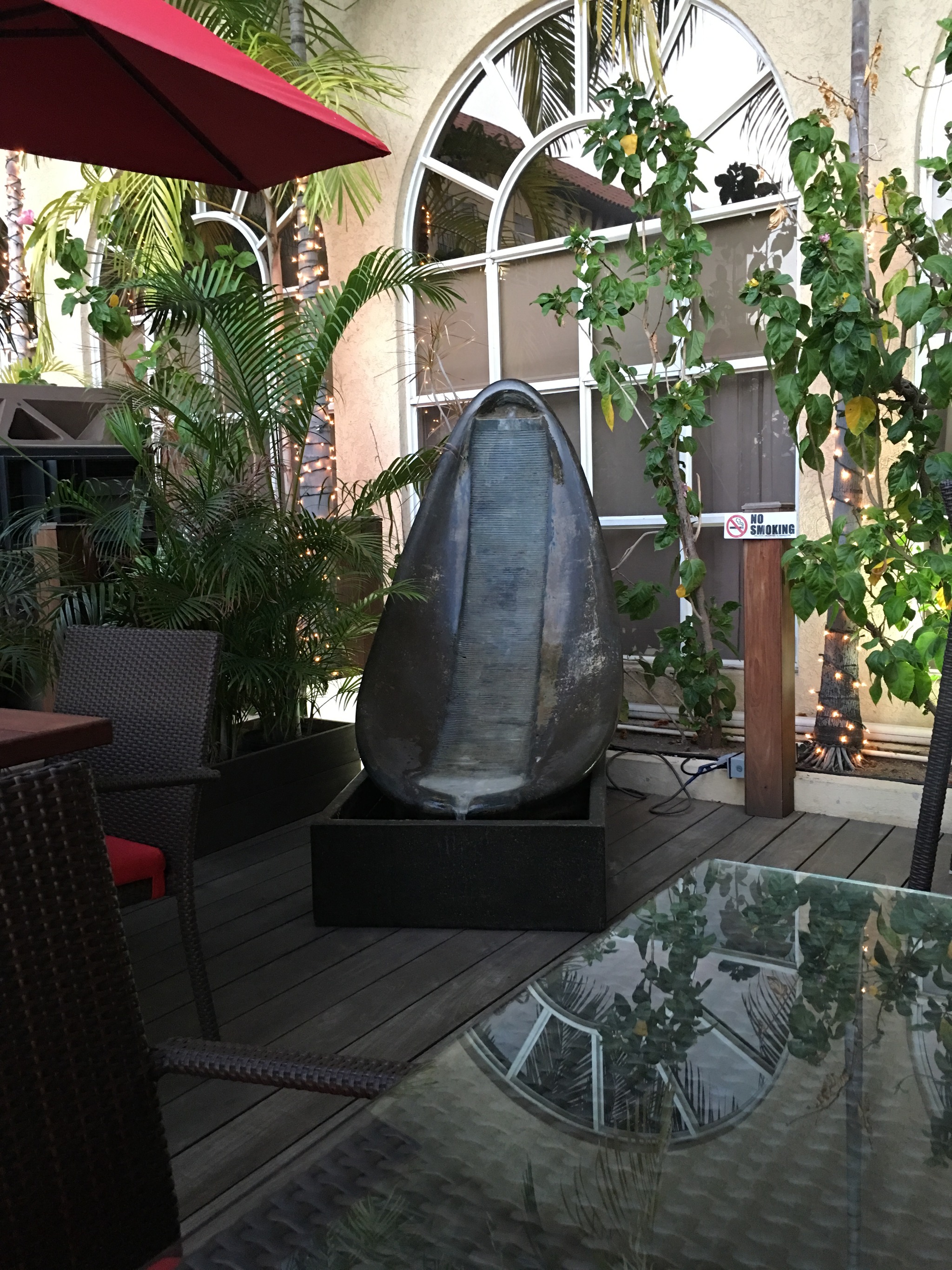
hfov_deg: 48.2
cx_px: 476
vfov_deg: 61.7
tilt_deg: -4.0
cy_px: 635
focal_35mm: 29
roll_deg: +1.1
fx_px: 1063
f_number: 2.2
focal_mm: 4.15
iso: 80
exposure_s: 1/10
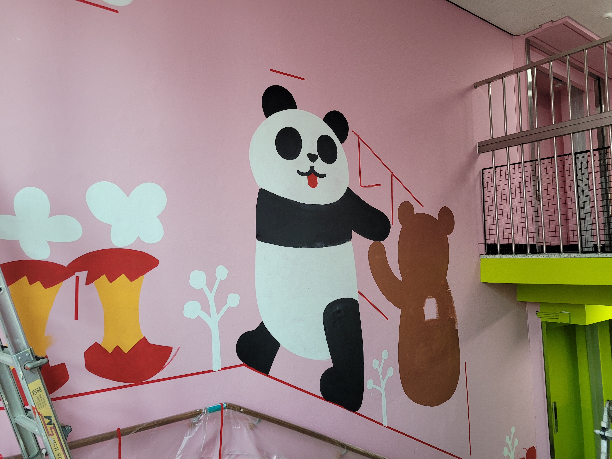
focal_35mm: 26
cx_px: 306
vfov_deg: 53.1
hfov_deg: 67.3
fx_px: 460
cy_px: 230
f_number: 1.8
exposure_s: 1/120
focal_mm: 5.4
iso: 200
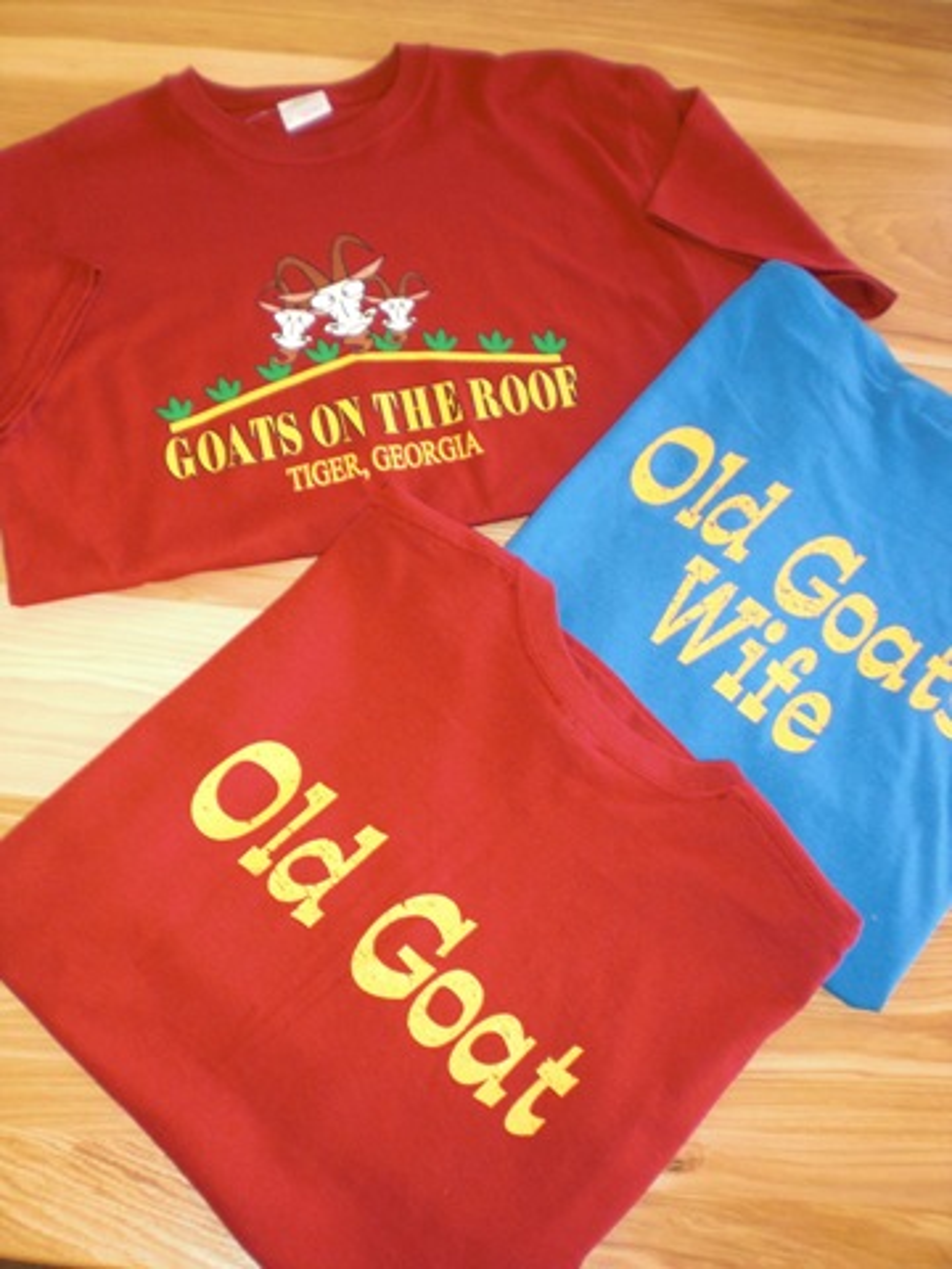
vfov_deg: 49.0
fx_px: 1393
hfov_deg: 37.7
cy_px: 634
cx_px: 476
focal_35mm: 38
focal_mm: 6.3
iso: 200
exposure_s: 1/60
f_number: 3.1
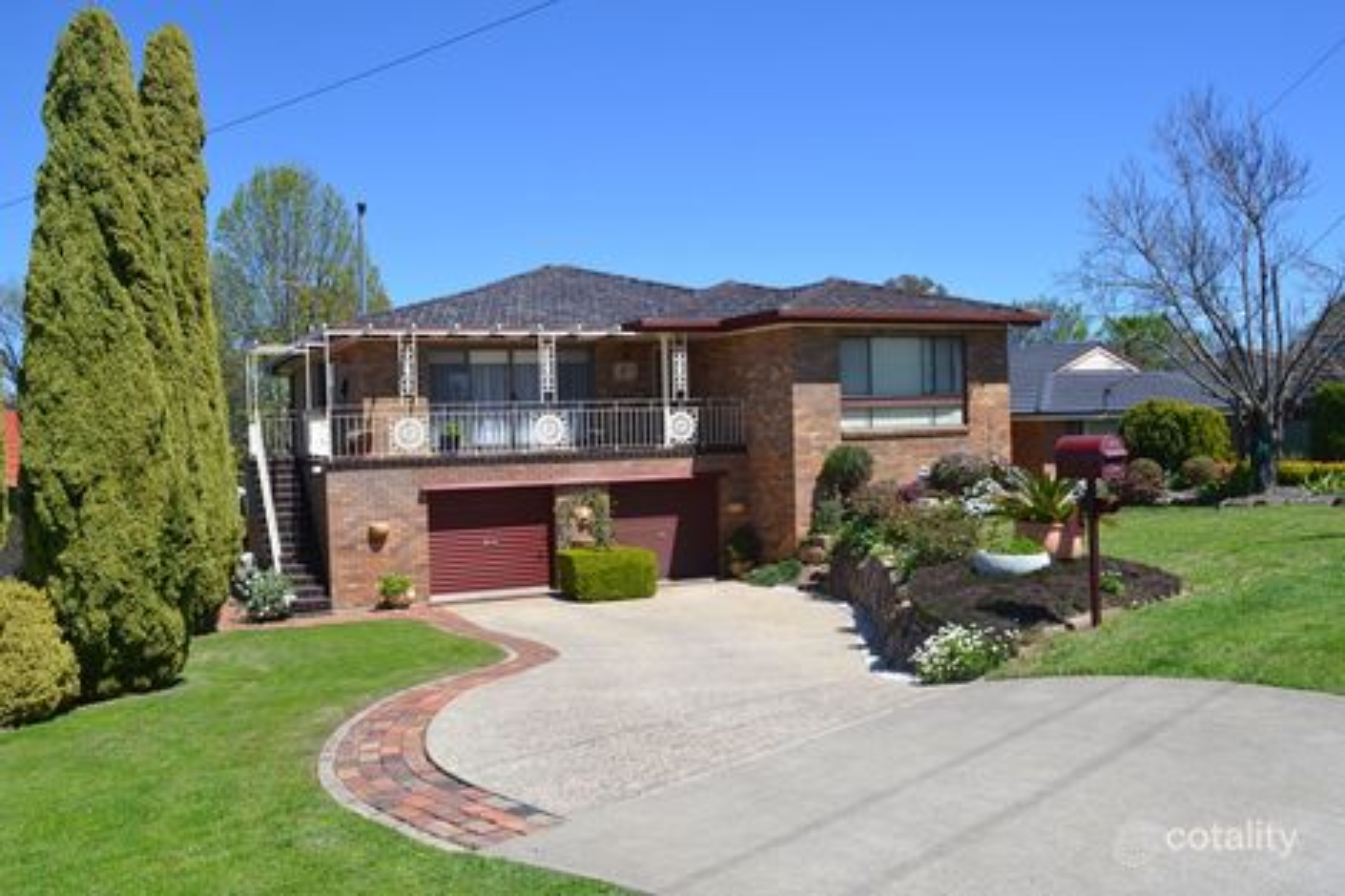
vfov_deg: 43.6
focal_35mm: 30
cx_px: 672
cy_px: 448
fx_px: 1120
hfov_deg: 61.9
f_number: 7.1
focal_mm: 20
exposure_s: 1/200
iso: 100
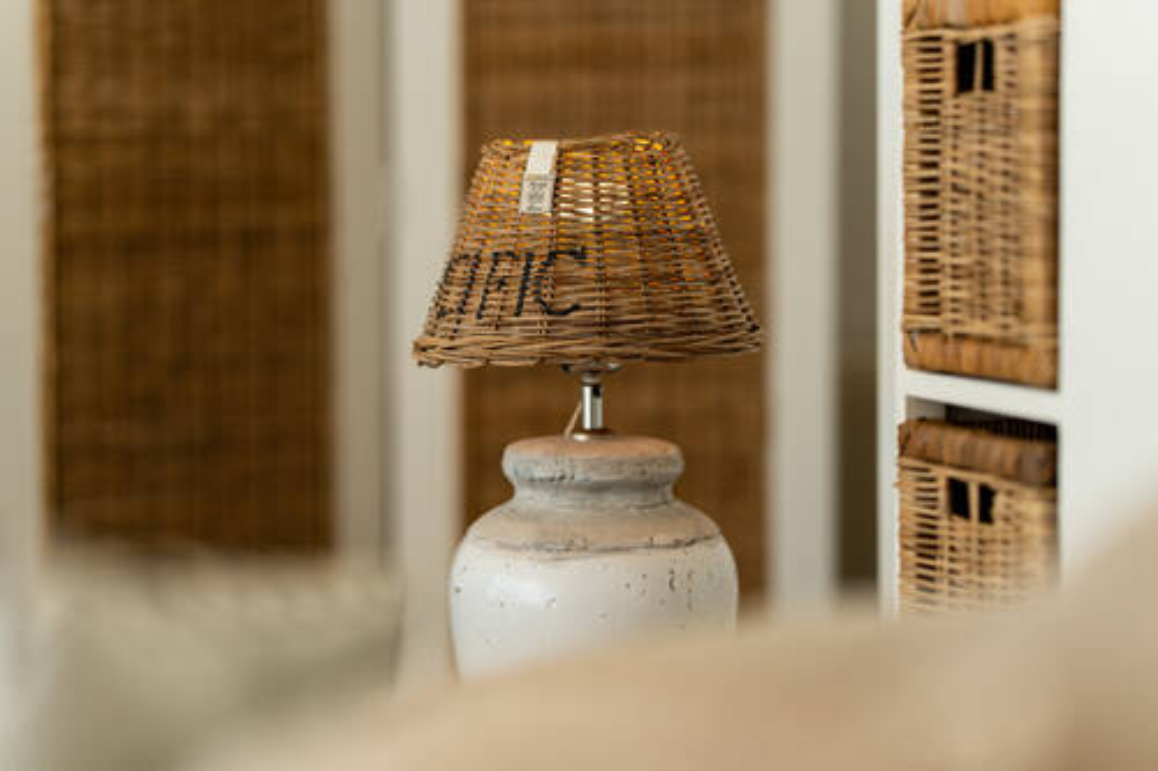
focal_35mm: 85
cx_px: 579
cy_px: 386
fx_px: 2733
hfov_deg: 23.9
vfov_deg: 16.1
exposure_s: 1/1000
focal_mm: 85
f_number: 1.8
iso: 100
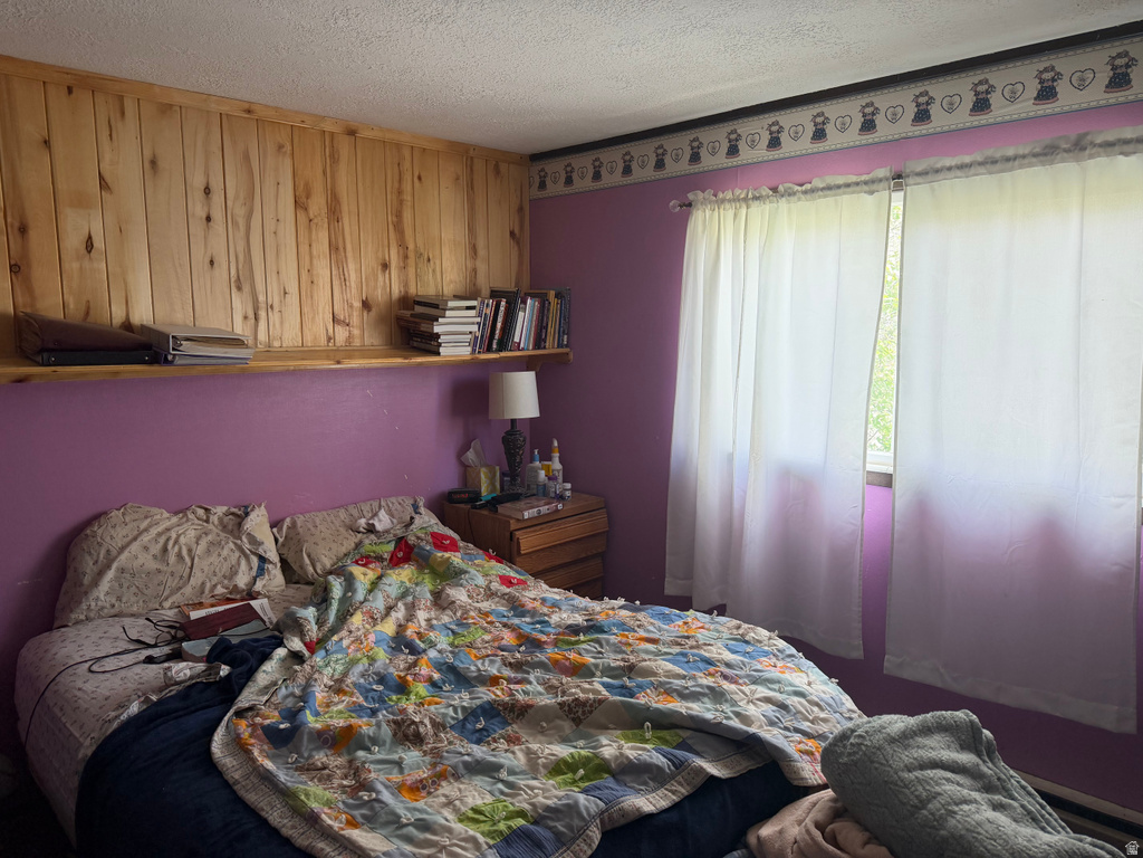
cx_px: 572
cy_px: 429
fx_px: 792
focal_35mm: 24
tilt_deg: -8.3
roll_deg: +0.4
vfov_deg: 56.8
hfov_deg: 71.6
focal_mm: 6.76
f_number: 1.78
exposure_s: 1/130
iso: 160
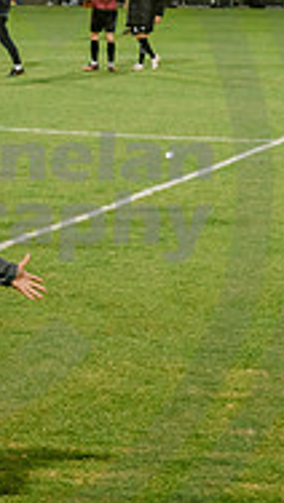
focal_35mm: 226
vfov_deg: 9.5
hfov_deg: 5.3
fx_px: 3020
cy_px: 186
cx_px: -139
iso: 2000
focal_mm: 70
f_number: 5.6
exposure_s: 1/160
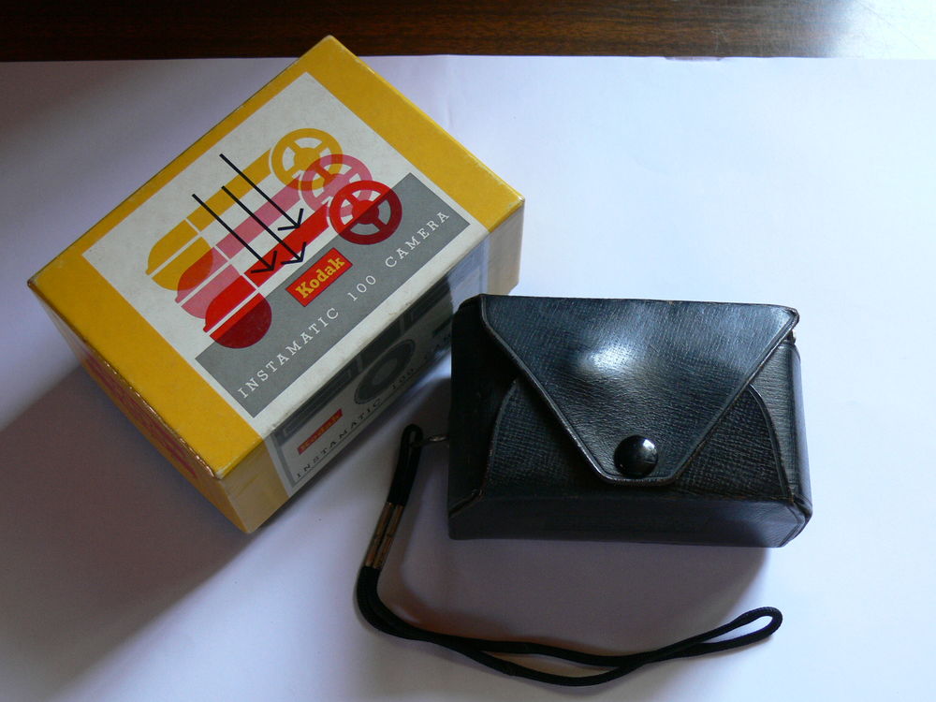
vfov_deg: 29.7
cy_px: 351
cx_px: 468
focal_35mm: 49
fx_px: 1325
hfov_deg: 38.9
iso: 125
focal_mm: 9.6
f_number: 3.2
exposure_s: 1/30
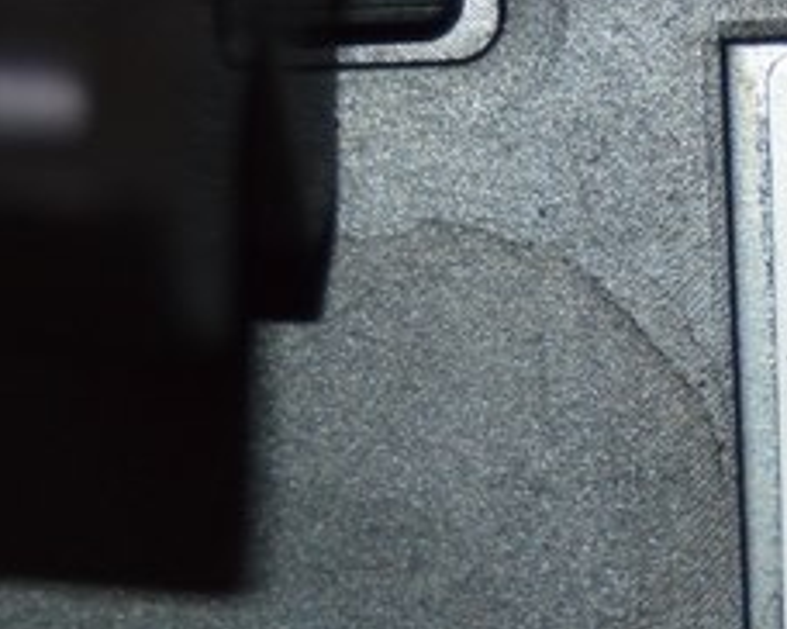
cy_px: 219
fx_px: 8101
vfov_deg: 4.4
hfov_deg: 5.5
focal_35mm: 348
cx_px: 1481
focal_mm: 55
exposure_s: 1/60
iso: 360
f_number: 5.6
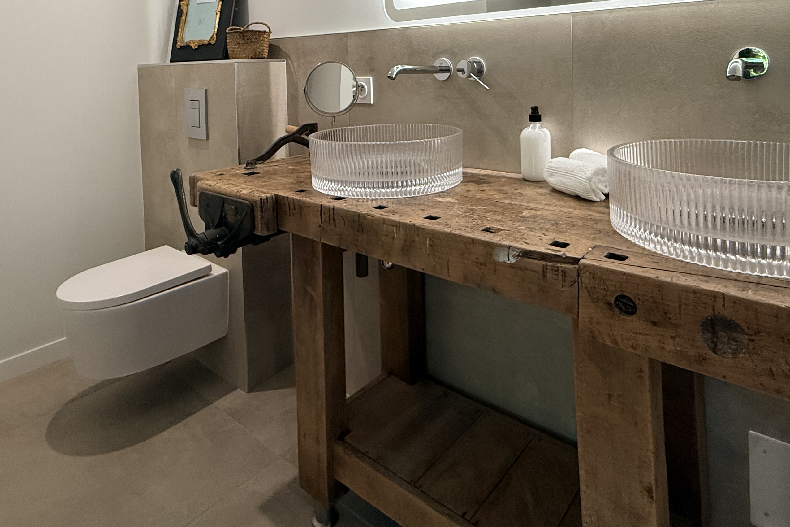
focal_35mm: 23
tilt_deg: -1.5
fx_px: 505
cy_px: 87
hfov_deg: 76.0
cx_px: 414
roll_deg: +1.3
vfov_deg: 50.9
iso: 250
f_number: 2.2
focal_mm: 2.22
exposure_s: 1/100
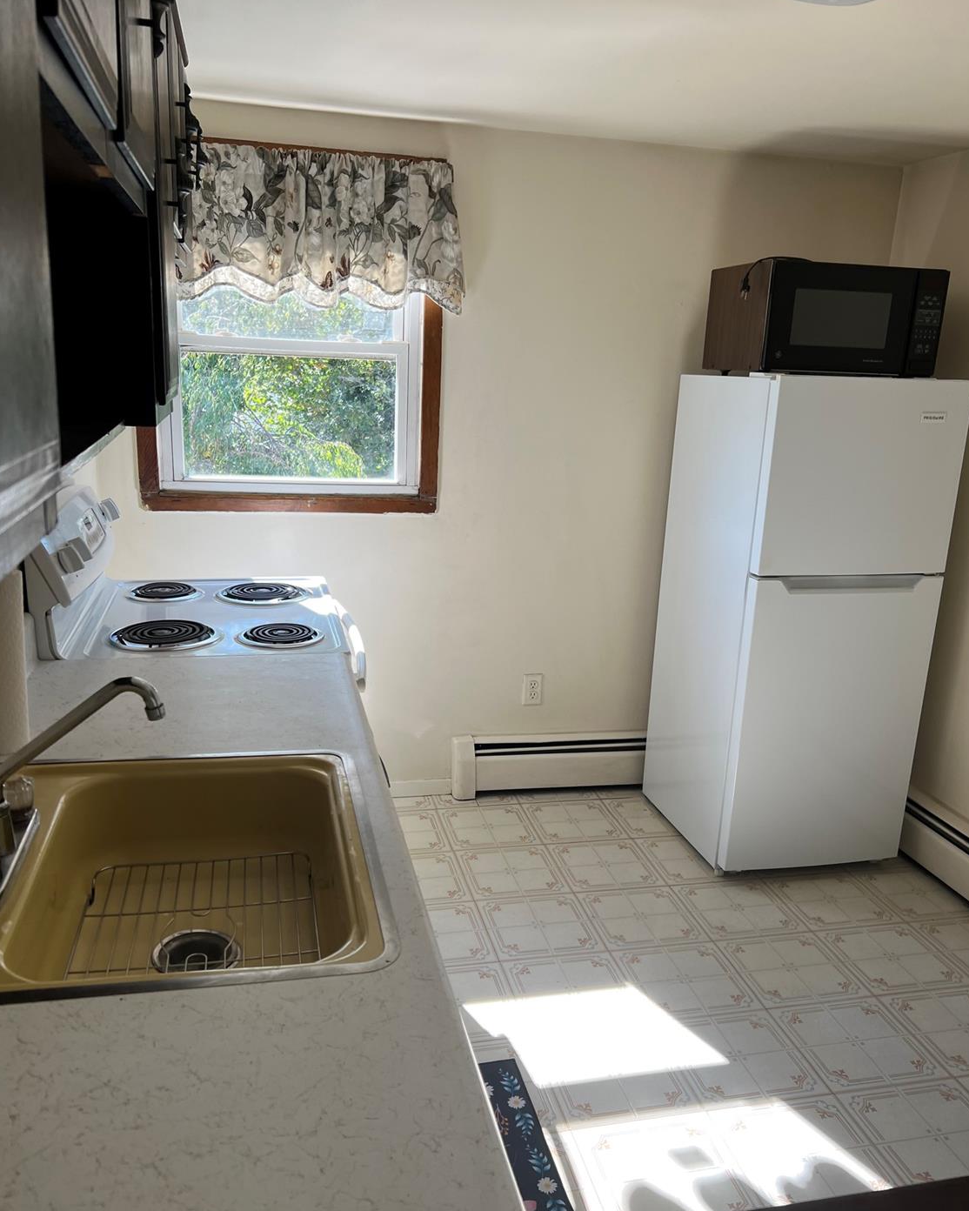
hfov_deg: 51.5
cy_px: 647
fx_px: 1004
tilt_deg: -15.8
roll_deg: -2.0
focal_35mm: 28
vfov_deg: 62.1
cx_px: 480
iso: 40
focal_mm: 5.7
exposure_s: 1/233
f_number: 1.5
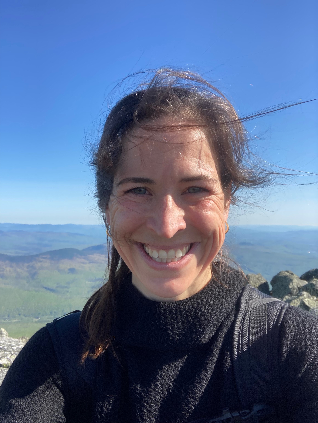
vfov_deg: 56.8
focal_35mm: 32
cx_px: 159
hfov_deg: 44.2
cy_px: 212
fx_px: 392
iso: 20
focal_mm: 2.87
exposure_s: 1/632
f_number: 2.2
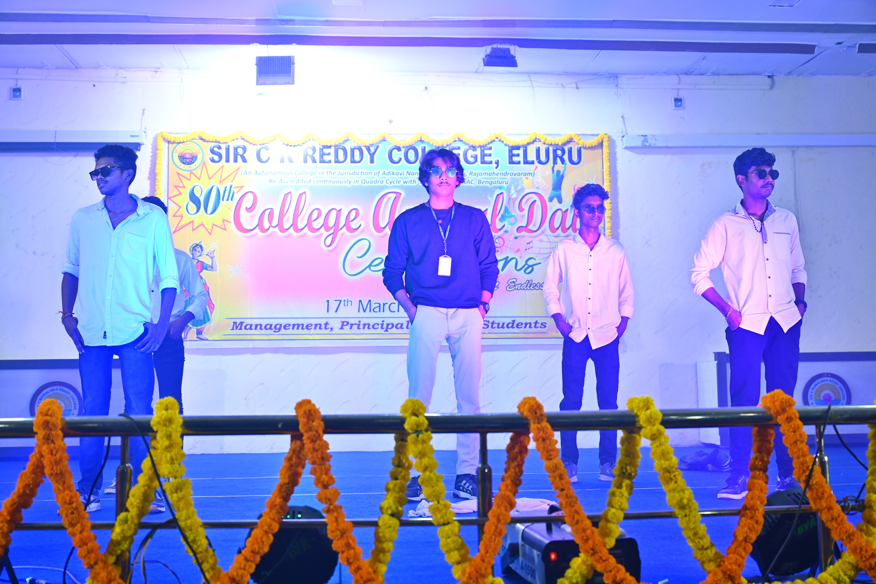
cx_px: 438
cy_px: 292
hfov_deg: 45.4
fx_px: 1046
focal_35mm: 43
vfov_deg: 31.2
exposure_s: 1/160
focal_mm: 43
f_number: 4
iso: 1250
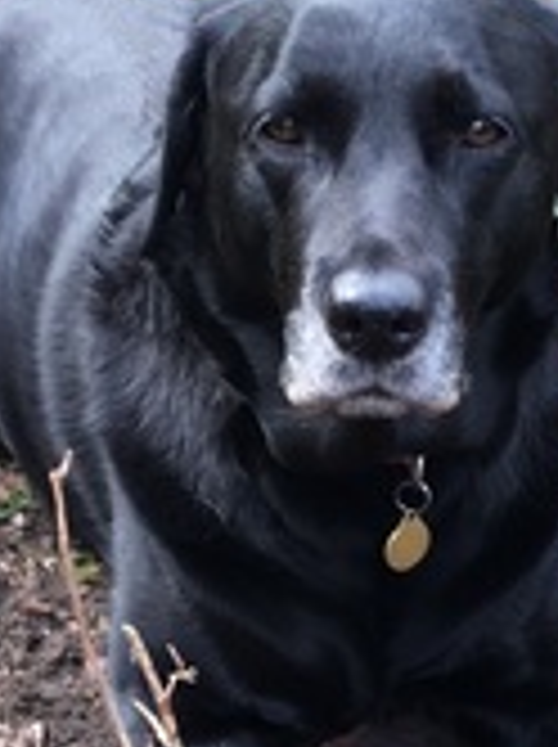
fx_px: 2263
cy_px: 526
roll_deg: -6.0
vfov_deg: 18.7
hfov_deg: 14.0
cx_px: 342
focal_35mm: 105
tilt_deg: -33.7
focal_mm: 4.15
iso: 32
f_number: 2.2
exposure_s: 1/100
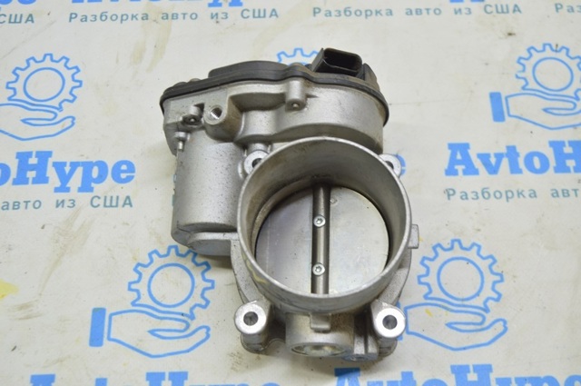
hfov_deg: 41.2
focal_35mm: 48
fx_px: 774
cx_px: 290
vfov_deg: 28.0
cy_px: 193
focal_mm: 32
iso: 400
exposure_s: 1/20
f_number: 5.6
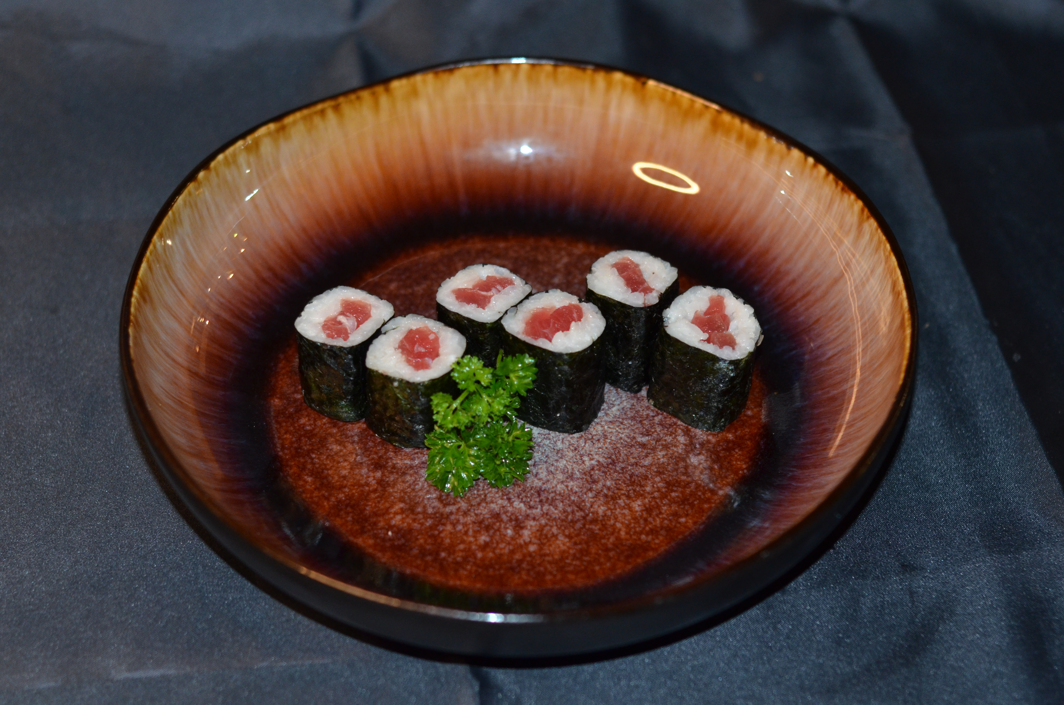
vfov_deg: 18.1
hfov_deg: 27.0
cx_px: 532
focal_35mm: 75
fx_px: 2212
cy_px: 352
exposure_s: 1/60
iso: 800
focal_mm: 50
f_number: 2.8
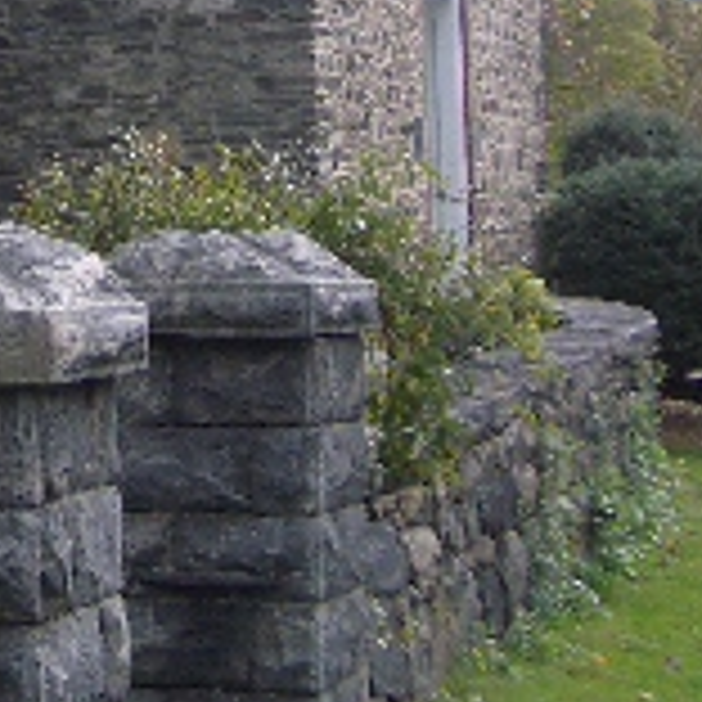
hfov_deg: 13.1
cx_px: -297
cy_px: -207
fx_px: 2914
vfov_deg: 13.3
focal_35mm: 127
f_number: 2.6
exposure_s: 1/500
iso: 50
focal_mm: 5.8
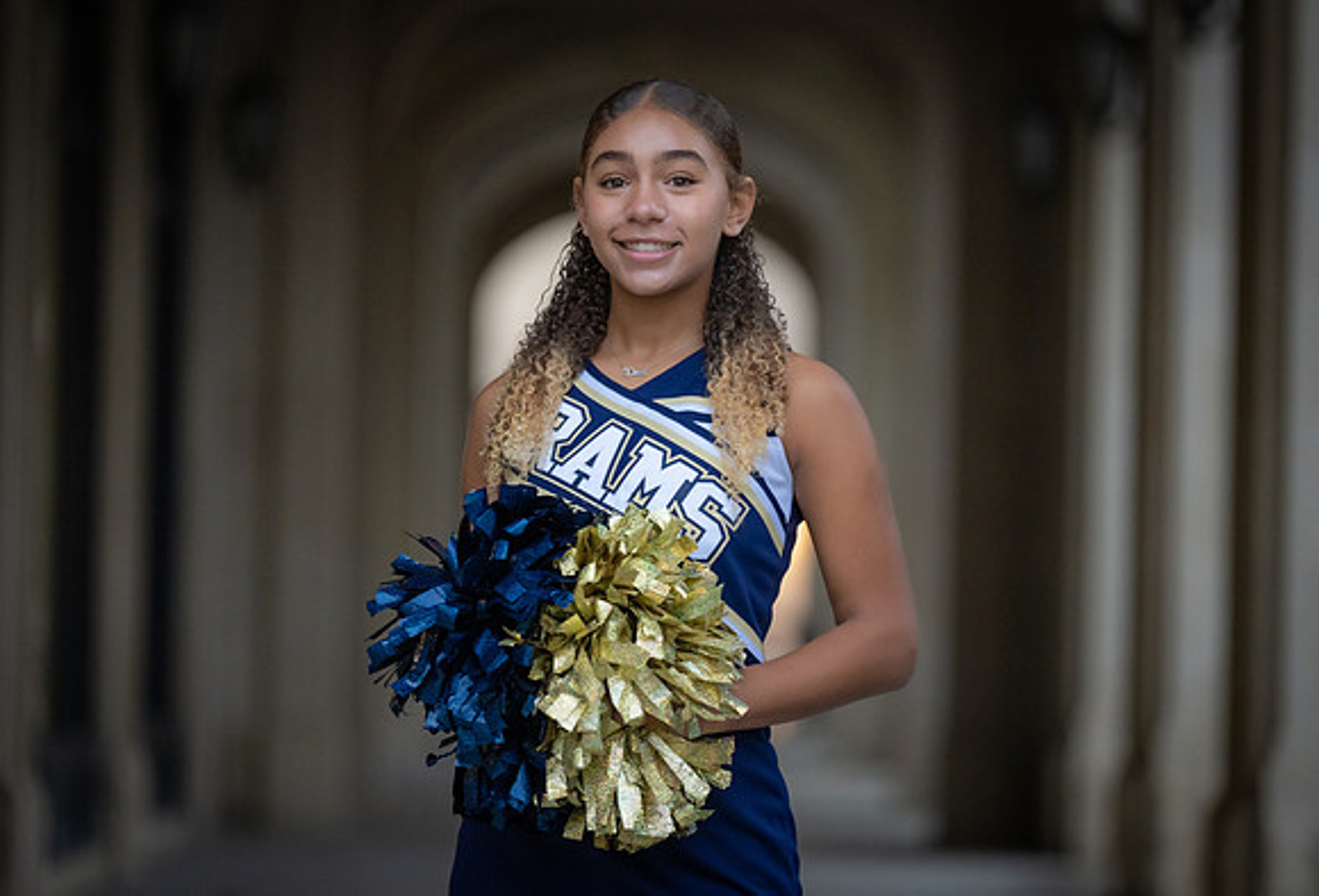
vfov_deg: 7.6
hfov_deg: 11.2
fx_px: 6713
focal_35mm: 182
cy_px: 439
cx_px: 687
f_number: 2.8
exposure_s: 1/250
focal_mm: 171
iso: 2500
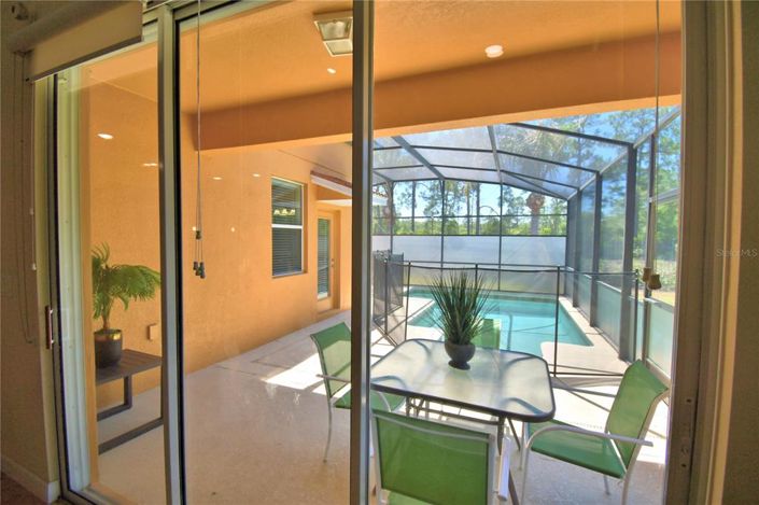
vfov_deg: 77.2
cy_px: 252
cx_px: 380
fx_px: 316
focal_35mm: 15
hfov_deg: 100.4
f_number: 4.5
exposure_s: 1/500
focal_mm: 10
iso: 200
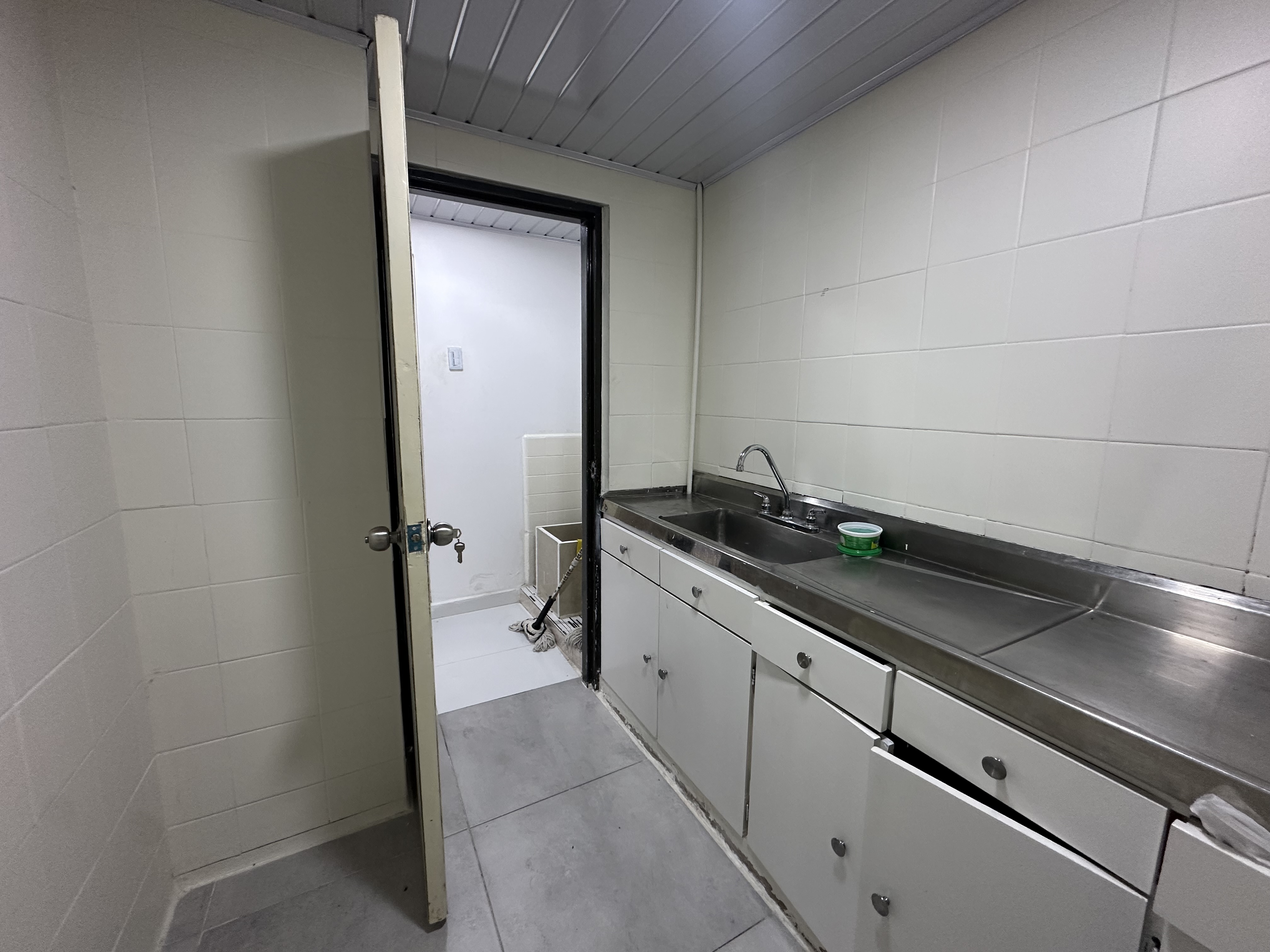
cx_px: 635
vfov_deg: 85.7
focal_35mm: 14
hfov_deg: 102.1
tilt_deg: -6.1
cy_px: 476
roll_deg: -2.1
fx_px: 514
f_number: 2.2
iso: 200
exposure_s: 1/60
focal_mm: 2.22
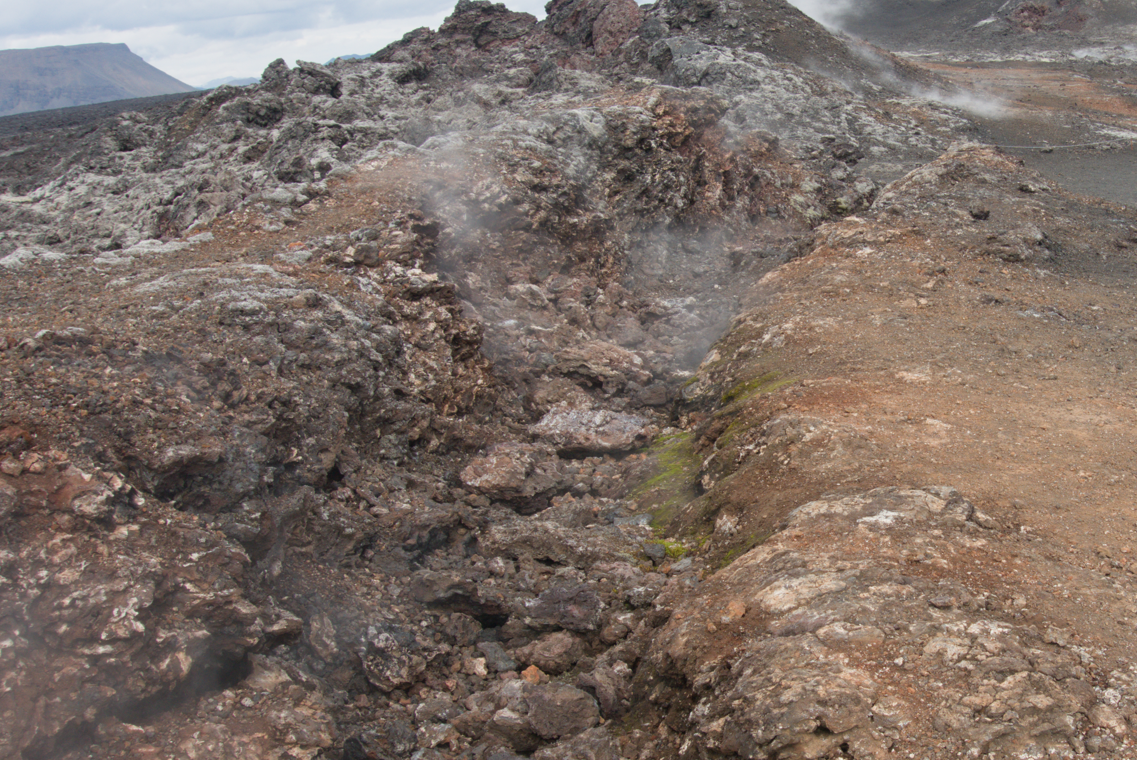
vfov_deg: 31.2
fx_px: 1359
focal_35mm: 43
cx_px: 888
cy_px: 423
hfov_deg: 43.5
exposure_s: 1/250
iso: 125
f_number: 5.6
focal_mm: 8.8
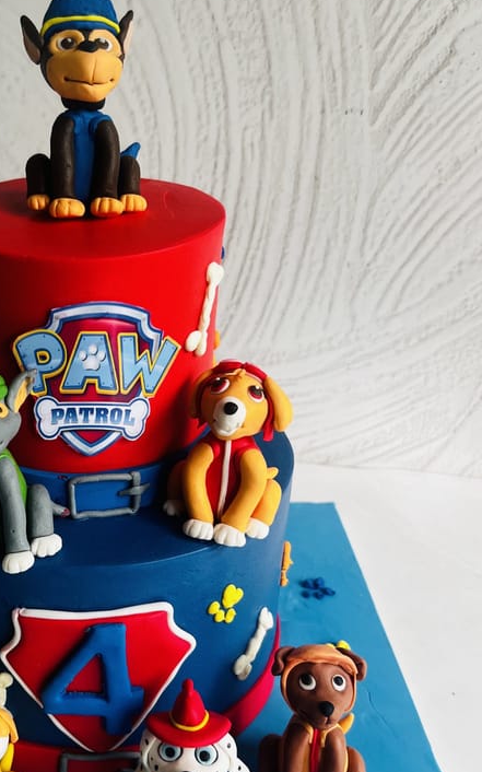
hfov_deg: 31.1
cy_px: 438
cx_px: 89
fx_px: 841
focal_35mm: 40
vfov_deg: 49.1
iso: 100
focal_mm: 5.7
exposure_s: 1/121
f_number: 1.5
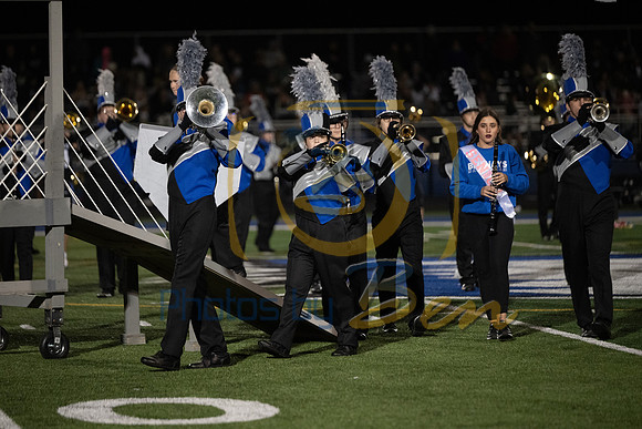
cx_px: 321
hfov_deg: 10.3
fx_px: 3567
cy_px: 214
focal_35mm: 200
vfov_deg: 6.9
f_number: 2.8
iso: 5000
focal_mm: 200
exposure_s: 1/1250
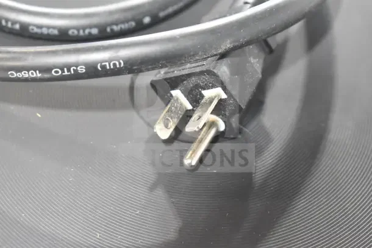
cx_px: 186
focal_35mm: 82
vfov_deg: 16.6
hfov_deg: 24.6
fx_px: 853
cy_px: 124
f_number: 5.6
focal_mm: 55
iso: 8000
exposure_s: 1/100
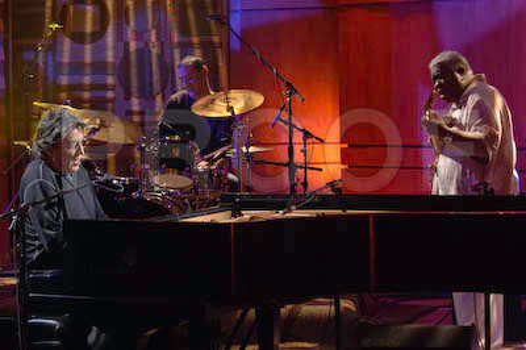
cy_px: 175
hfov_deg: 19.5
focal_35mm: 105
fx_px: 1533
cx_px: 263
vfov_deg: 13.0
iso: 800
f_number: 2.8
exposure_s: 1/40
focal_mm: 70
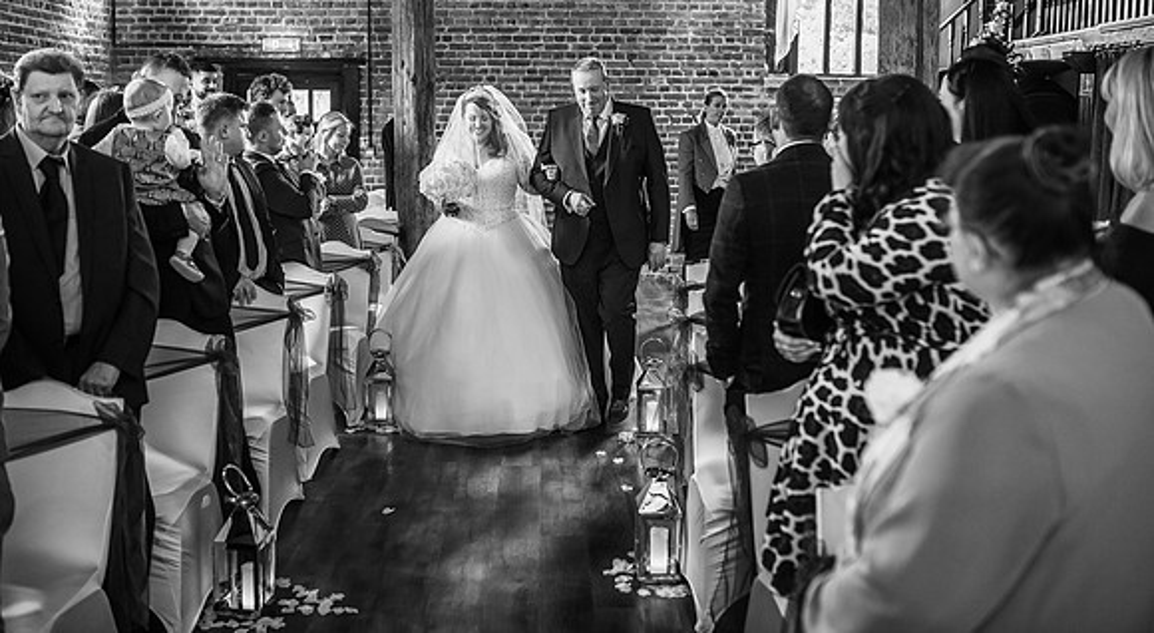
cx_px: 536
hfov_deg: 51.2
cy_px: 222
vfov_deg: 29.3
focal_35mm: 40
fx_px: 1203
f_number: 2.5
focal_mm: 35
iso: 400
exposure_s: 1/100
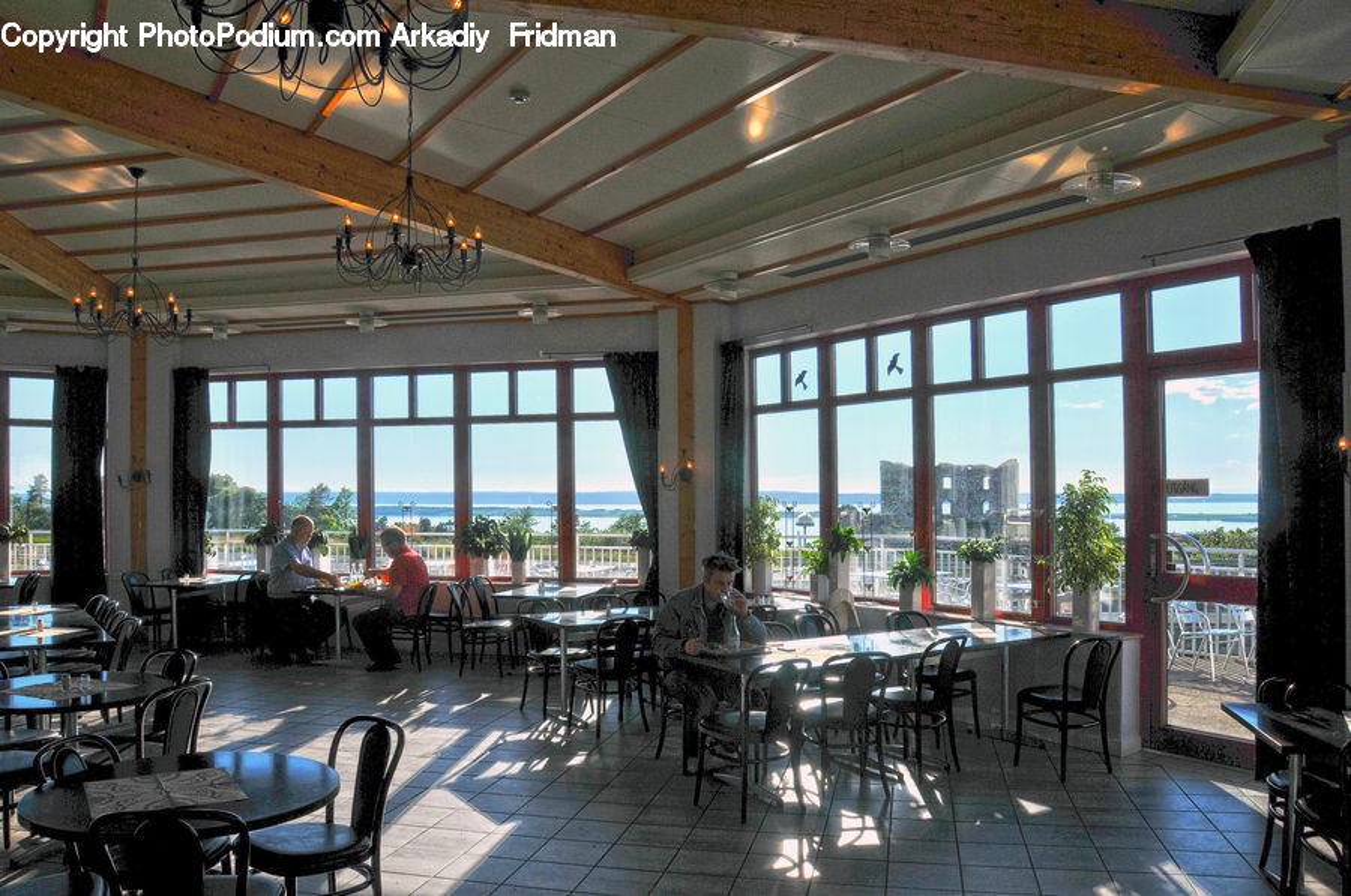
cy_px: 448
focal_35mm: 27
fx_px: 1012
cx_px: 676
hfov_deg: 67.5
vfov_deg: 47.8
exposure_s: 1/400
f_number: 10
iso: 200
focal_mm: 18
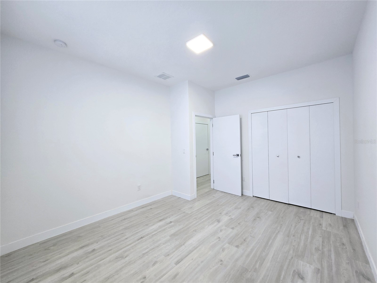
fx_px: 142
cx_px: 188
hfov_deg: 106.2
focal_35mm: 13
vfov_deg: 89.9
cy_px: 142
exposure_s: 1/60.2
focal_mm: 2.2
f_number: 2.2
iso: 100
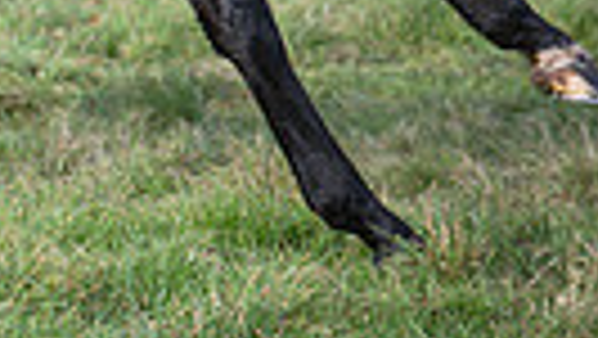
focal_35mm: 449
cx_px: -172
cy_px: -506
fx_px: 7124
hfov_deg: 4.8
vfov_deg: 2.7
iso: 400
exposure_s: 1/2000
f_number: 2.8
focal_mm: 70
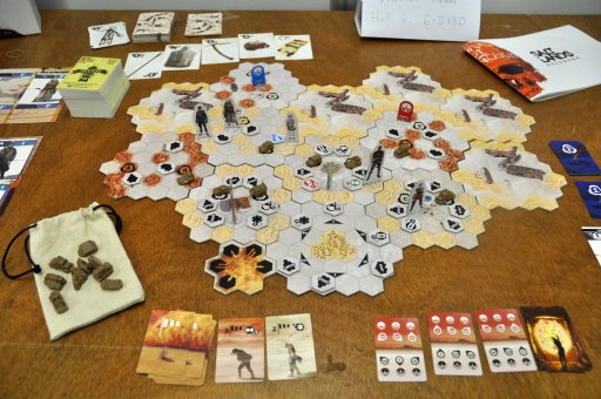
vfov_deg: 39.9
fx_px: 550
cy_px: 200
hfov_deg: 57.3
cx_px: 300
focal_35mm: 33
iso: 720
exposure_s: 1/60
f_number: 4
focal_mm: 22
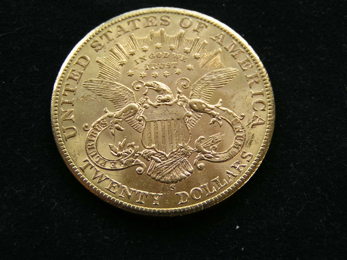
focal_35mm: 63
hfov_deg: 30.7
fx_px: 632
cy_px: 130
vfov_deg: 23.3
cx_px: 174
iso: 50
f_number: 3.2
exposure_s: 1/100
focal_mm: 9.7
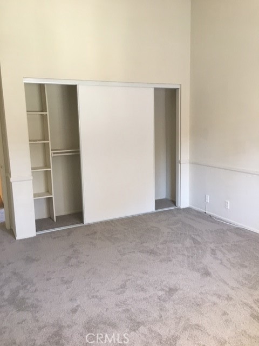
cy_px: 173
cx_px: 130
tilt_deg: -9.0
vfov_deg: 61.7
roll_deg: +0.3
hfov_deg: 48.2
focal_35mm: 29
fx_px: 289
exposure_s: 1/33
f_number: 2.2
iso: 80
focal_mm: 4.15
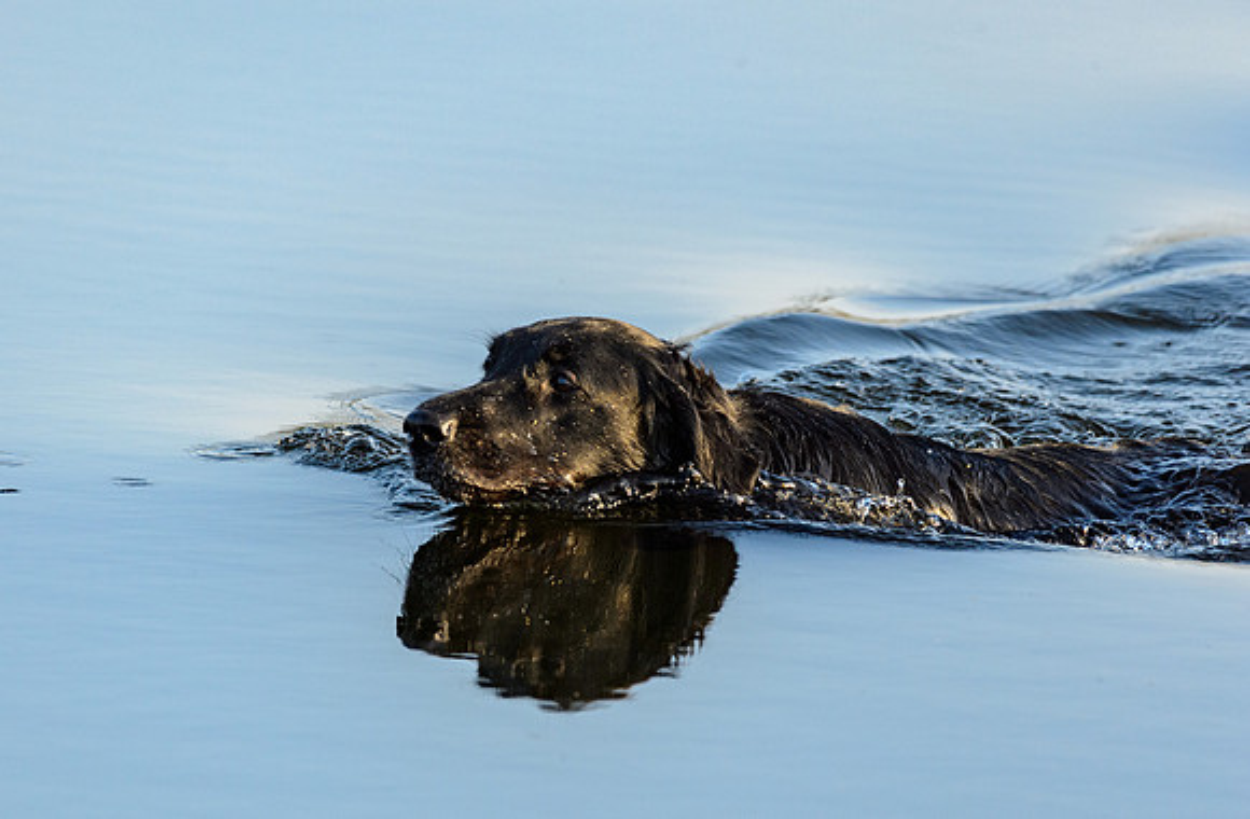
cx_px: 525
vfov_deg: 2.3
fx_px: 20134
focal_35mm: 583
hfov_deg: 3.6
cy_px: 428
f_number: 7.1
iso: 1100
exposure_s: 1/1250
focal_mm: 500
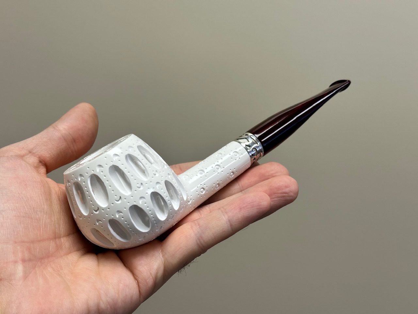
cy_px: 157
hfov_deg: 39.7
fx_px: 580
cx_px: 209
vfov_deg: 30.3
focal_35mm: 48
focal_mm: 6.86
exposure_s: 1/109
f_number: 1.78
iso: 40
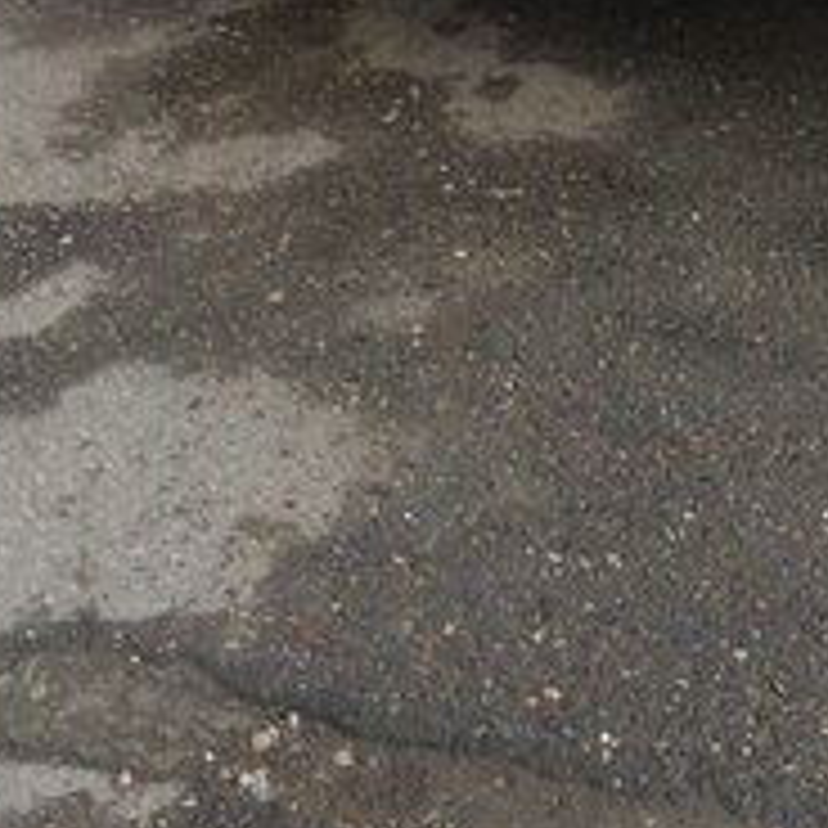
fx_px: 1867
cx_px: 770
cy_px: -90
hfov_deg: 24.2
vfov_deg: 23.4
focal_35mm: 69
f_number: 2.2
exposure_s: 1/100
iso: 40
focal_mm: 4.15
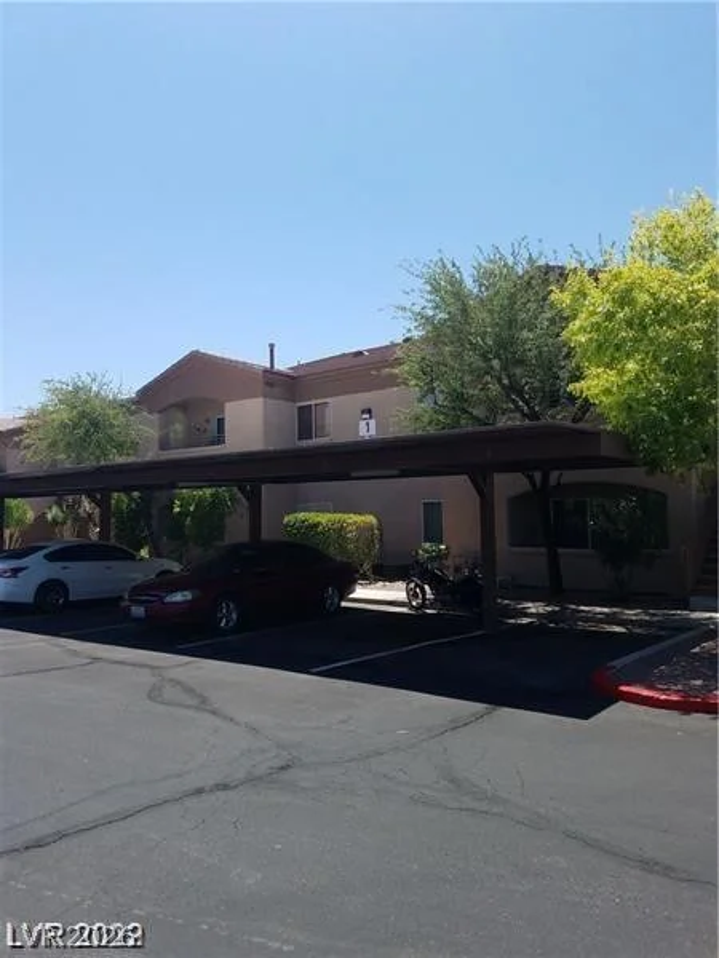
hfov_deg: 53.1
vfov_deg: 67.3
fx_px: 720
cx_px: 360
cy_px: 479
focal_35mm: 26
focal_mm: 4.2
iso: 50
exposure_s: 1/2088
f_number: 1.7
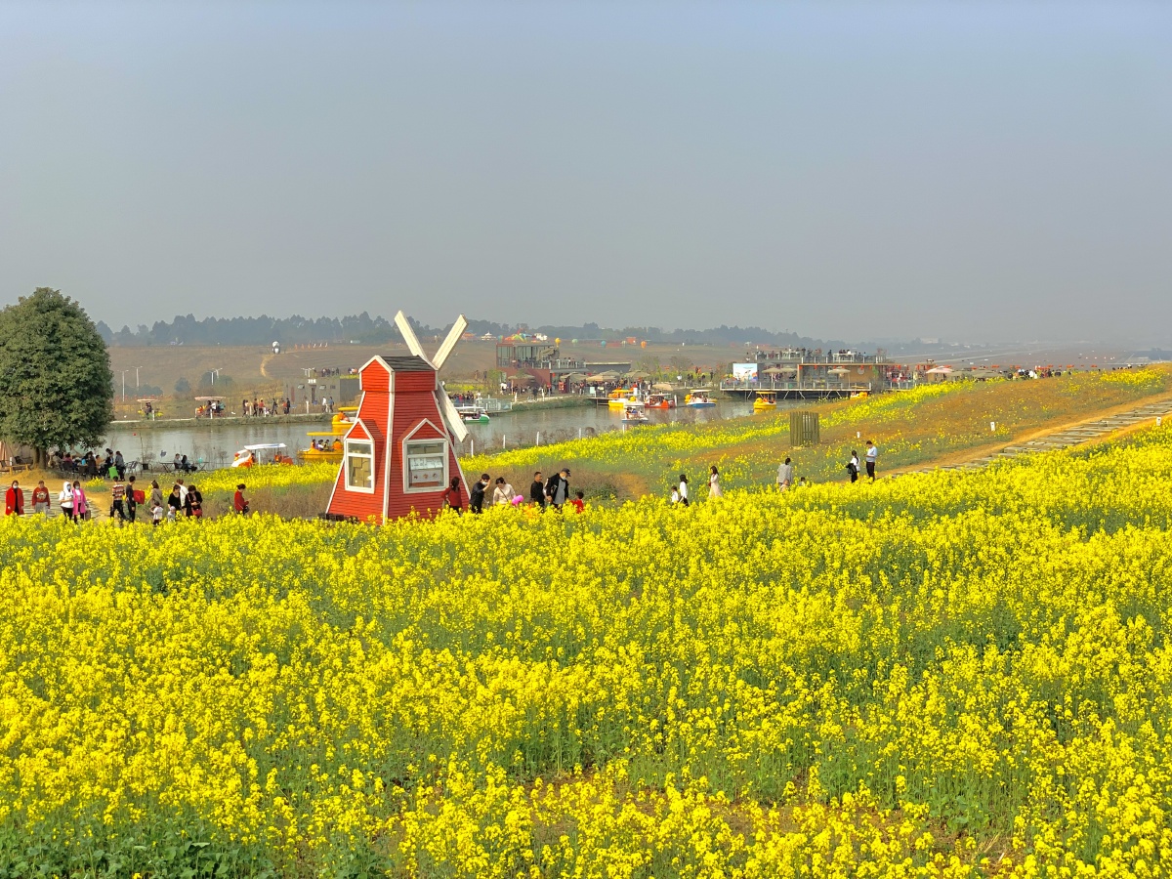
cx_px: 586
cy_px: 440
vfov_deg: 28.0
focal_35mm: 52
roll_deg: +0.1
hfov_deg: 36.8
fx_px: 1761
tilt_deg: -2.2
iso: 16
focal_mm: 6
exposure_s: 1/841
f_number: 2.4
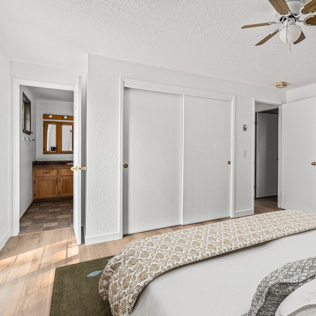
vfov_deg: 72.1
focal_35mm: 21
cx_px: 188
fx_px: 217
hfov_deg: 71.5
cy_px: 158
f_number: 7.1
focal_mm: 16
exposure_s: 1/6
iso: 320
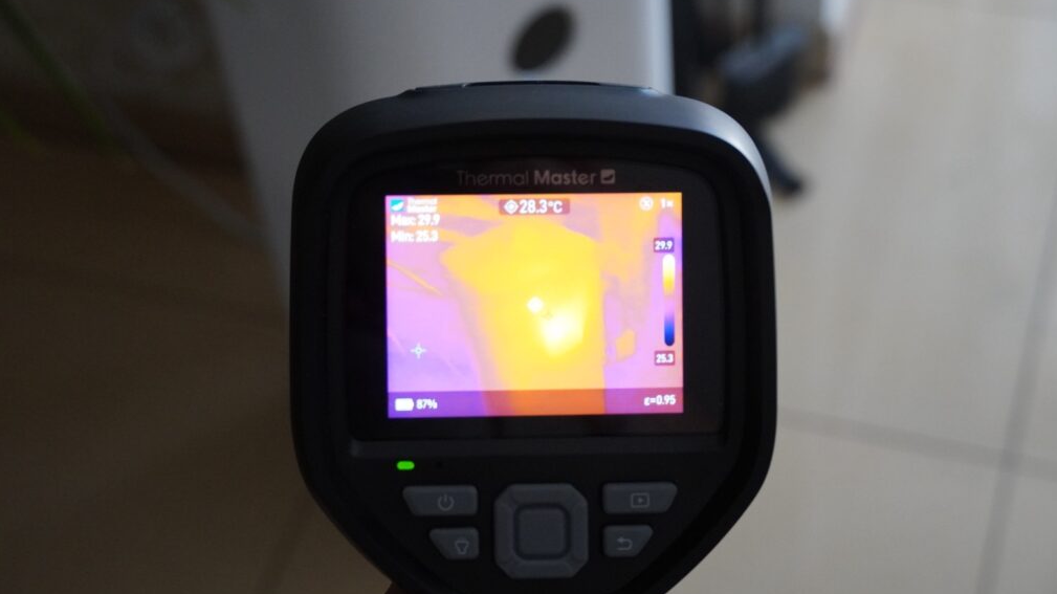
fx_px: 1920
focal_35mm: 69
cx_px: 532
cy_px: 309
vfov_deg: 17.6
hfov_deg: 30.8
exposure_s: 1/160
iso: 2500
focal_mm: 43
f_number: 5
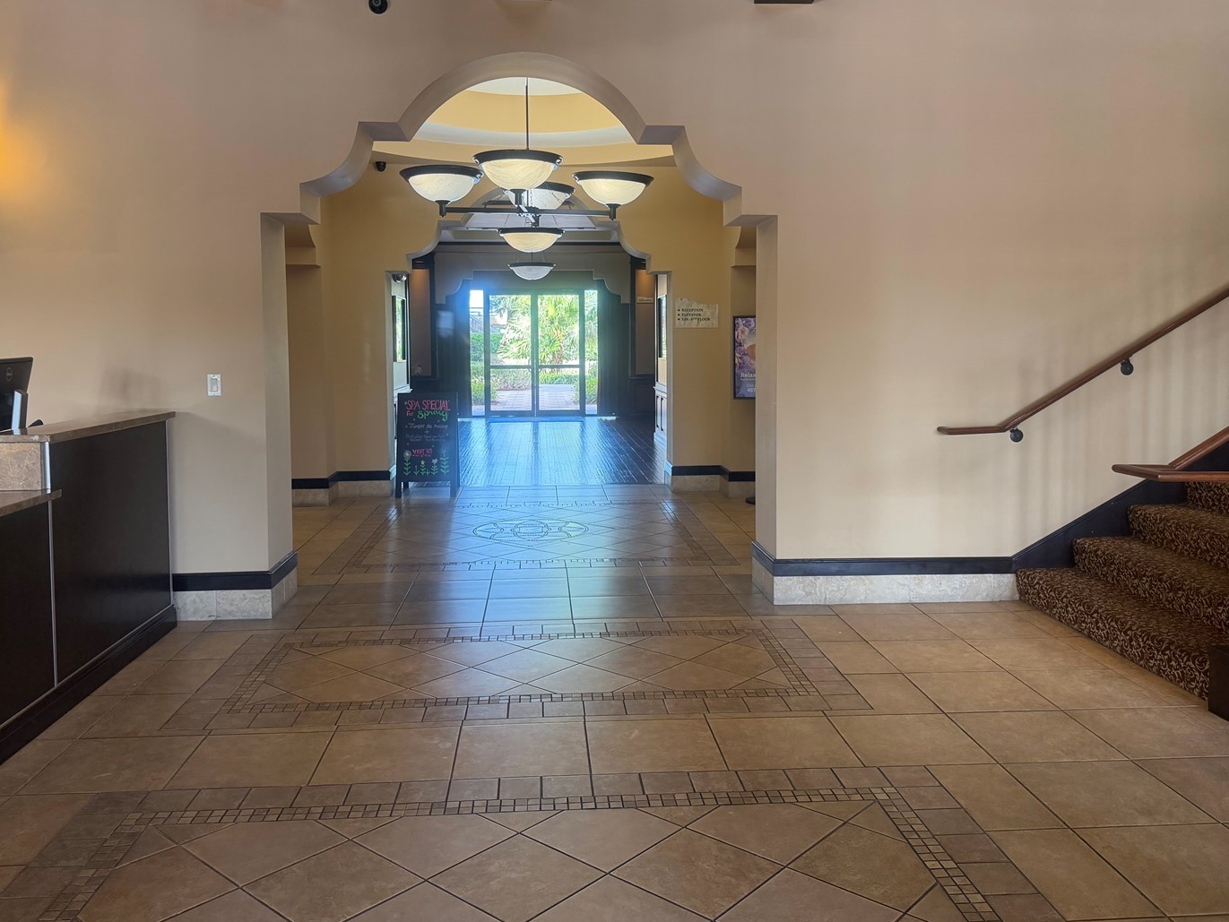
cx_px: 596
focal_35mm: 28
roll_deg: +0.5
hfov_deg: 63.4
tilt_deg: -3.5
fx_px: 994
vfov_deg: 49.6
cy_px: 392
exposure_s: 1/121
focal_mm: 6.76
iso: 200
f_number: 1.78
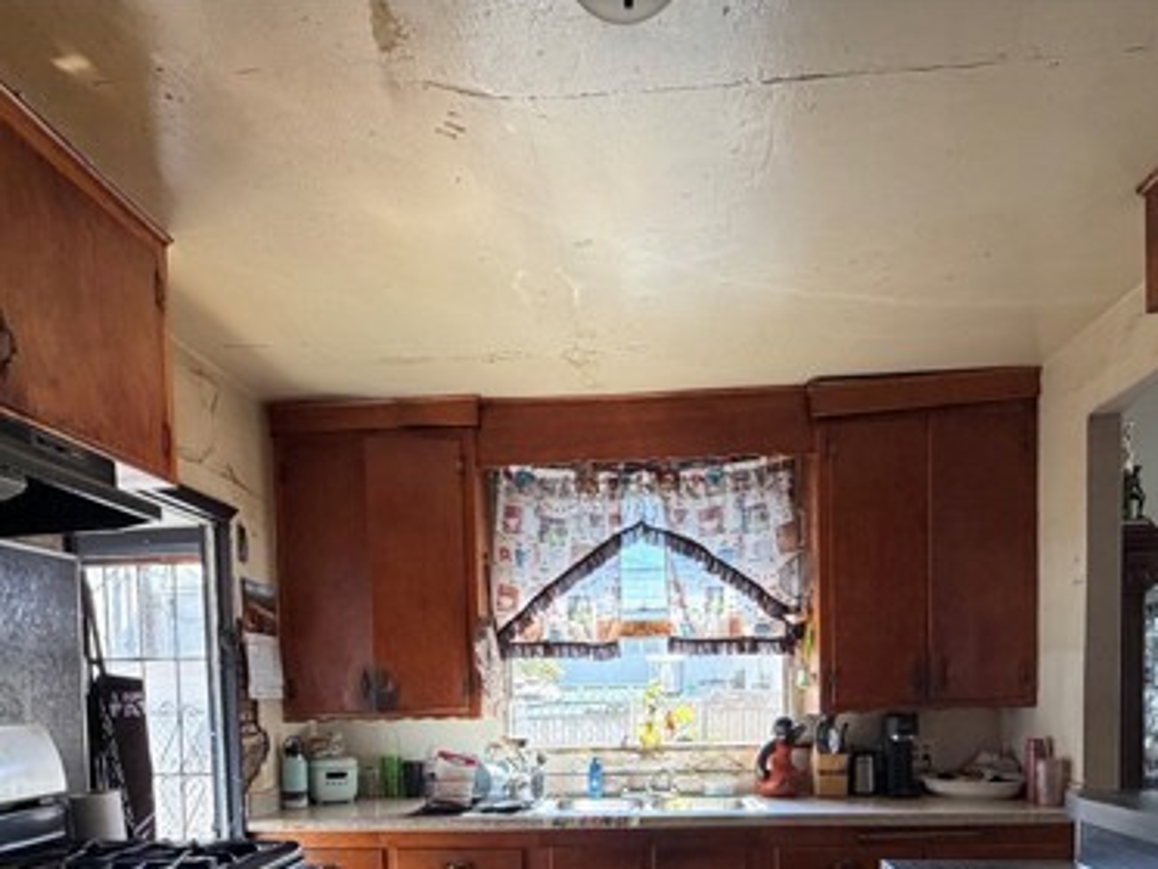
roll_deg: +1.5
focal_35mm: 24
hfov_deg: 71.6
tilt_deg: -3.8
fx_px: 803
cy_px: 736
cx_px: 596
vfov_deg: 51.9
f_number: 2.2
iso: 320
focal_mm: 2.22
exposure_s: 1/121
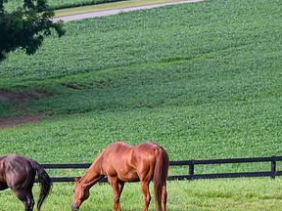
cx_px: 39
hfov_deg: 5.8
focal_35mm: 339
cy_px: 126
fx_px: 2762
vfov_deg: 4.4
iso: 100
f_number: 5.6
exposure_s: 1/160
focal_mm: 175
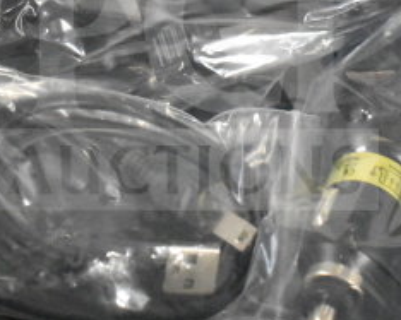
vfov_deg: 10.5
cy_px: 74
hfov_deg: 13.1
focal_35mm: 147
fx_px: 1744
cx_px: 185
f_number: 5
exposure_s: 1/60
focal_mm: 40
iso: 16000
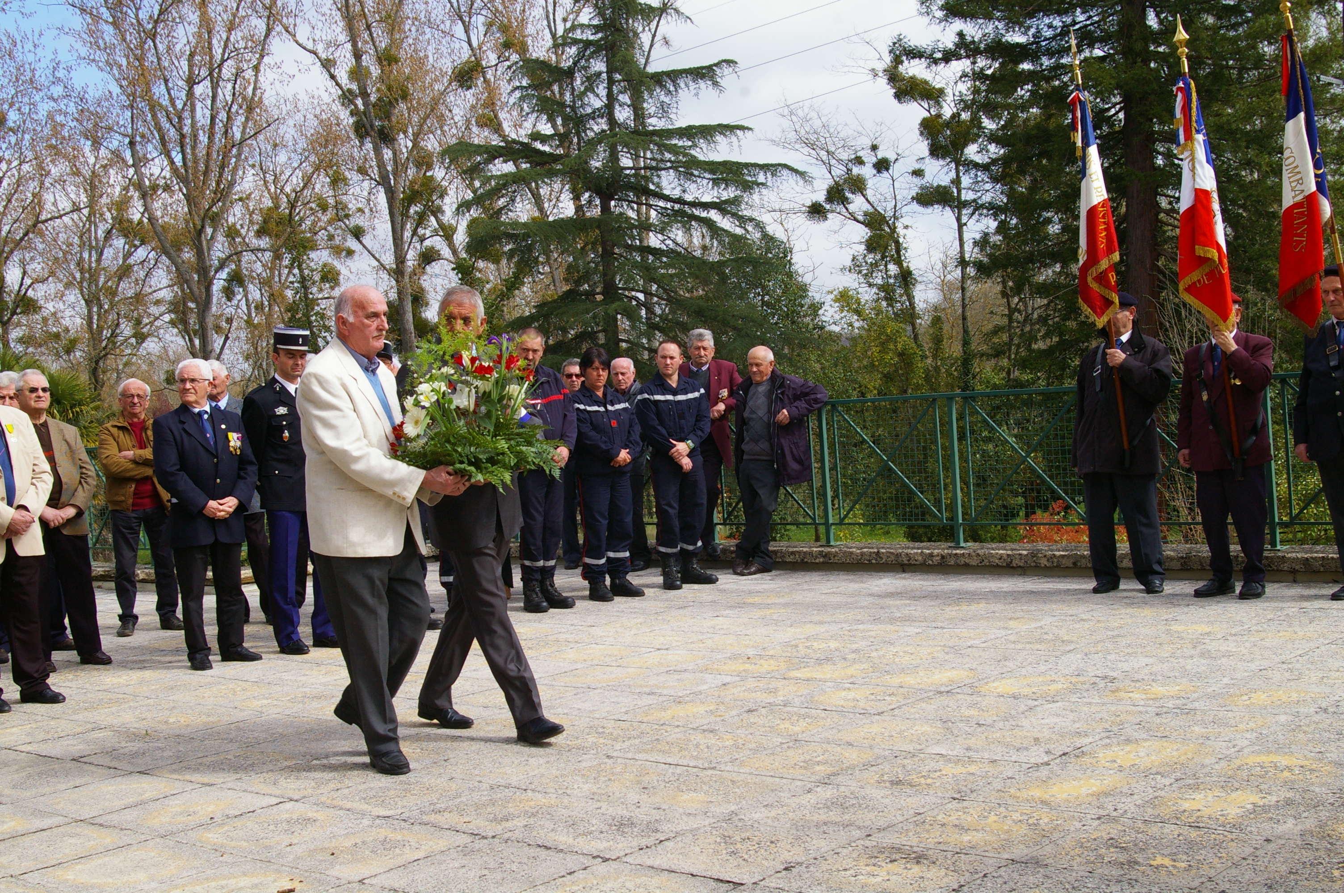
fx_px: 1734
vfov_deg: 28.9
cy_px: 446
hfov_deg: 42.4
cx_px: 672
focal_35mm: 46
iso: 400
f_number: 13
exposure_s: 1/250
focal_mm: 31
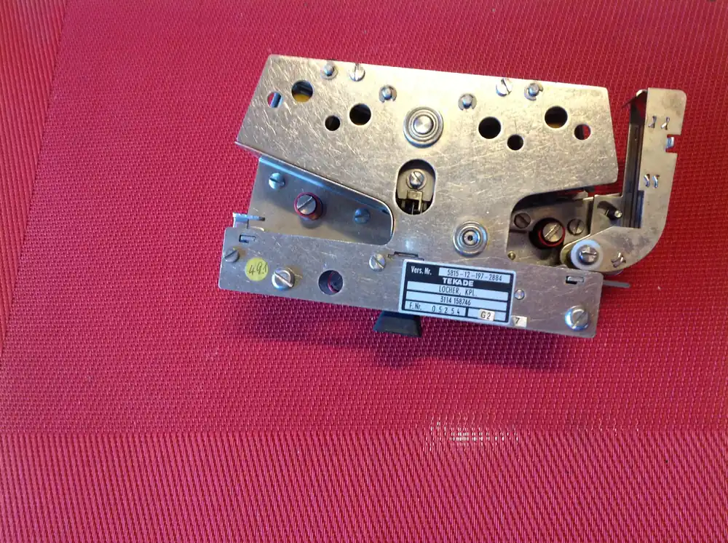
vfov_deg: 40.6
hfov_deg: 52.7
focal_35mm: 35
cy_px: 272
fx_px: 735
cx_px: 364
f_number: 2.4
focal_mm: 4.28
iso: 64
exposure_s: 1/15
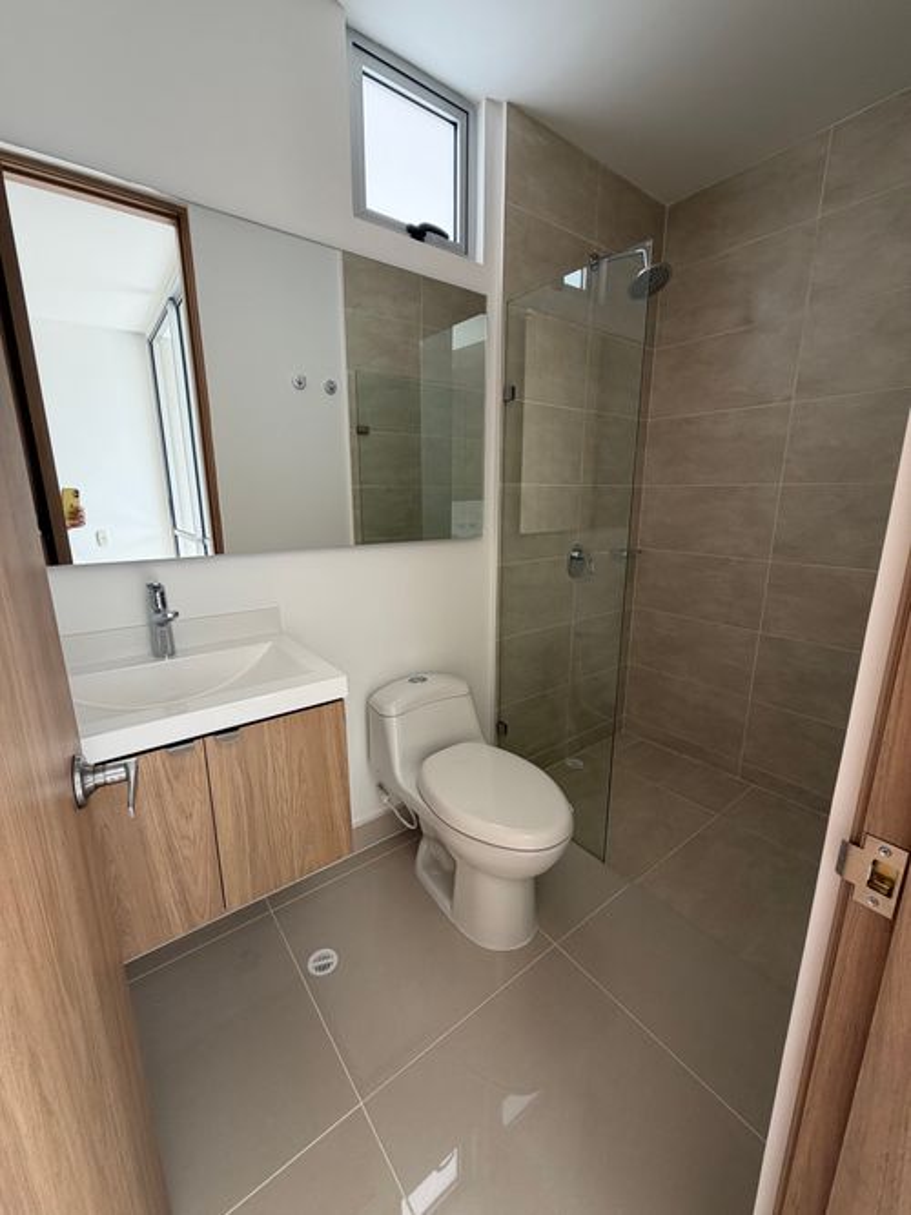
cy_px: 608
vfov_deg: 102.1
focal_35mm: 14
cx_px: 456
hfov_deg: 85.7
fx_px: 491
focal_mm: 2.22
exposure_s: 1/164
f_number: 2.2
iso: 64
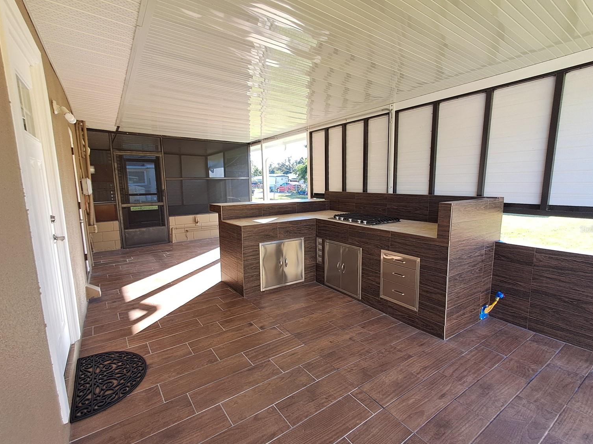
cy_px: 229
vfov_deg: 74.7
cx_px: 302
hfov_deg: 91.0
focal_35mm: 17
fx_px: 291
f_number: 2.2
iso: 40
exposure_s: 1/120
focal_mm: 1.64
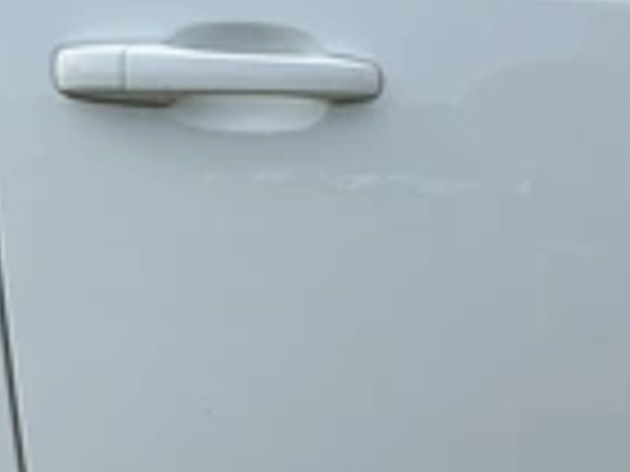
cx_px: 644
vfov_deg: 18.3
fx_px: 1456
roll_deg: +0.9
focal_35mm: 80
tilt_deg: -12.1
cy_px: 369
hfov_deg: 23.3
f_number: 1.8
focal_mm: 3
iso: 25
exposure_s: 1/1076
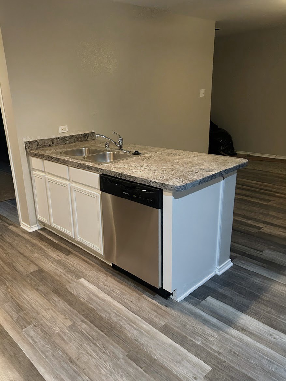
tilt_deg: -19.0
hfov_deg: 53.1
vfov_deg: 67.3
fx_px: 286
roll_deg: -1.3
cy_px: 190
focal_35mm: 26
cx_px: 143
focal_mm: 5.7
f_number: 1.5
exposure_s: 1/60
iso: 400
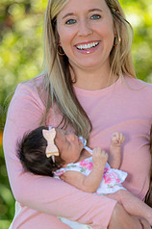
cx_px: 113
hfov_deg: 4.4
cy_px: 140
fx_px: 1982
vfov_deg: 6.6
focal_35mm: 312
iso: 100
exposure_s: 1/250
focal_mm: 165
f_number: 2.8
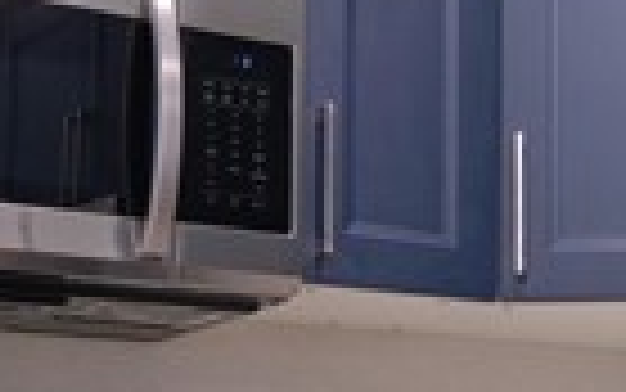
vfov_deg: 11.3
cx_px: 739
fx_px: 1929
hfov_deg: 17.6
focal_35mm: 113
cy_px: 538
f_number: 4.5
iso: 160
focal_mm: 16
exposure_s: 1/15
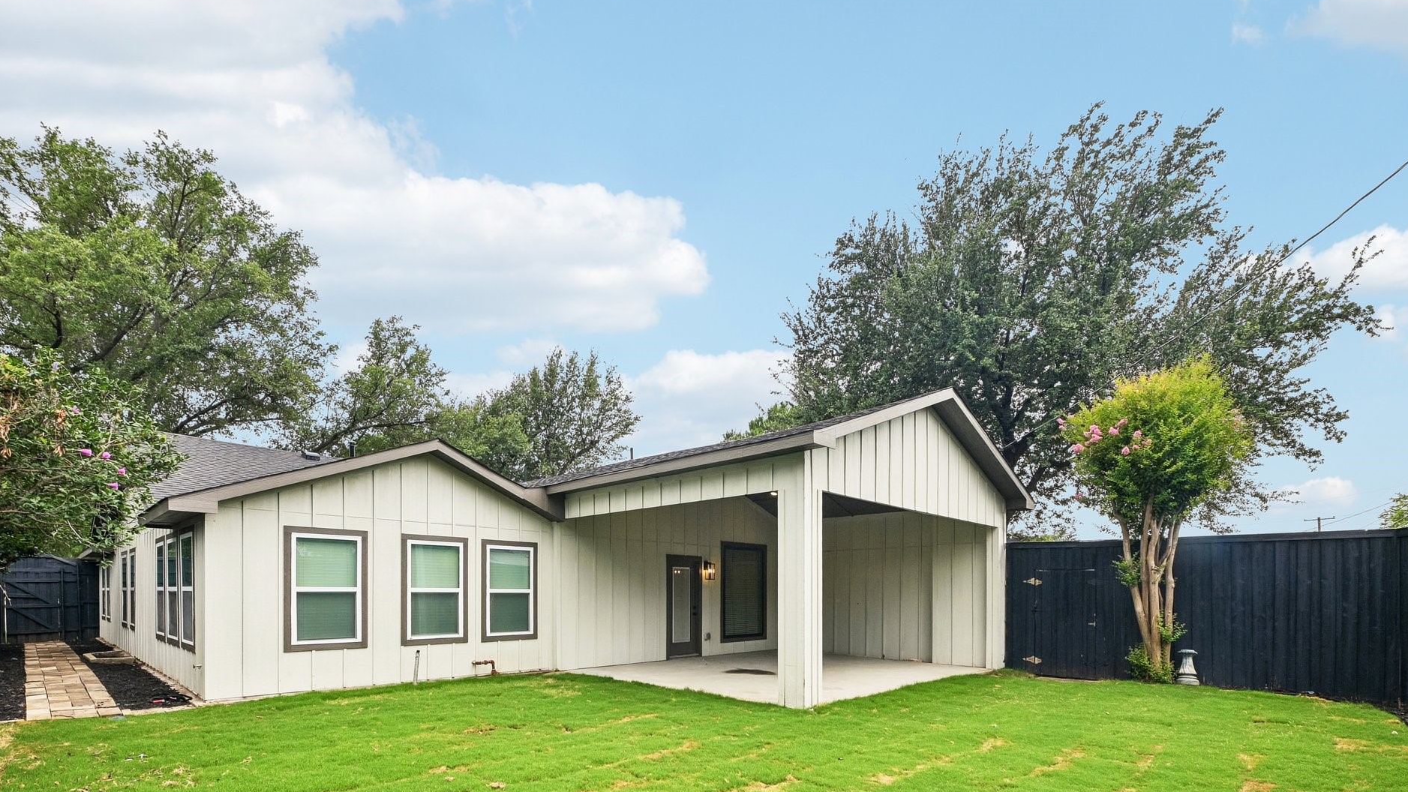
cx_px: 671
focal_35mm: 16
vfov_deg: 66.4
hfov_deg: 99.3
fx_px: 597
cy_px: 477
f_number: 8
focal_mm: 14
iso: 400
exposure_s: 1/500
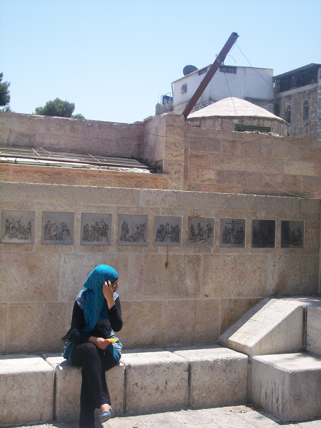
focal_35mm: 52
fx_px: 643
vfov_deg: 36.8
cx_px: 160
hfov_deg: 28.0
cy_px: 214
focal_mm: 10.7
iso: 100
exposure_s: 1/500
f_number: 4.8
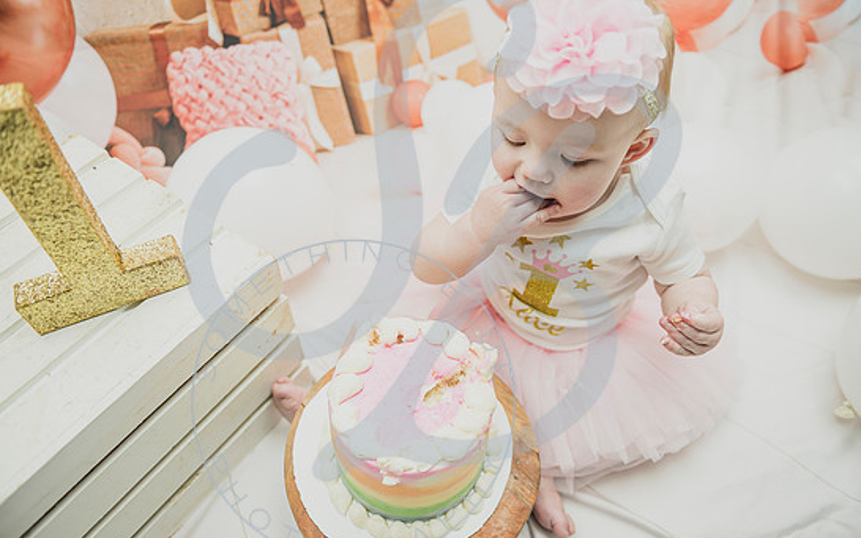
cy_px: 269
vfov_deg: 47.6
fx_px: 610
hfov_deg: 70.4
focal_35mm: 26
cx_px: 432
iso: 200
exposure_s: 1/125
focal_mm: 24
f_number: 2.8
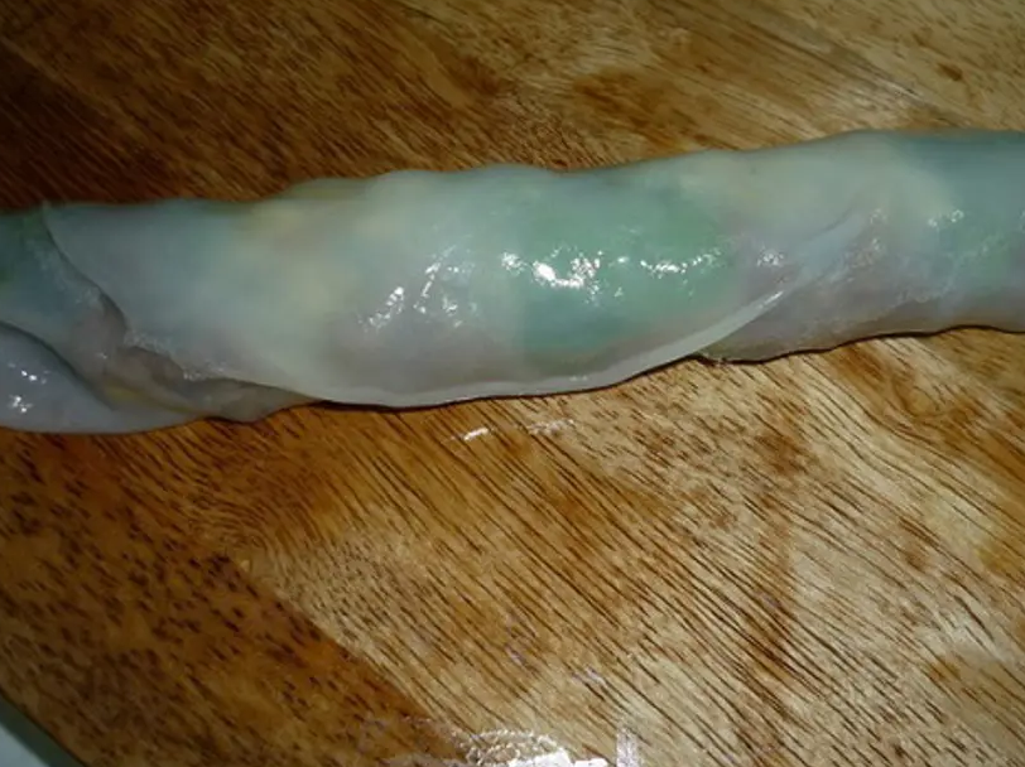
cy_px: 334
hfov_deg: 47.8
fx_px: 1154
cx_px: 562
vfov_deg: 36.7
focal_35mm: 39
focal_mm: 5.5
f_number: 2.8
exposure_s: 1/30
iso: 100
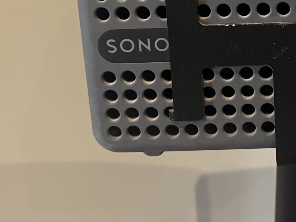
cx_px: 291
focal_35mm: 64
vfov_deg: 22.1
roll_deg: -2.6
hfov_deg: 28.5
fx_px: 547
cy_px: 3
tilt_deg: -12.5
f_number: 1.5
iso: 640
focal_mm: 5.7
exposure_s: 1/36
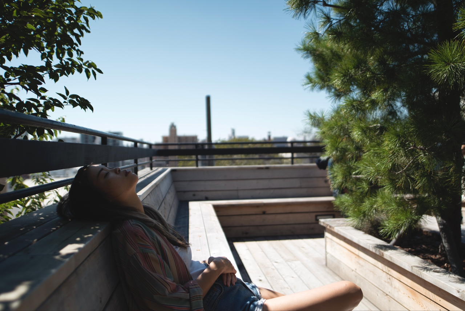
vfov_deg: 43.7
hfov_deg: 61.9
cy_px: 156
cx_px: 232
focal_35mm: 30
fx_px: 388
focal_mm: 20
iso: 100
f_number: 1.4
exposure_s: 1/4000
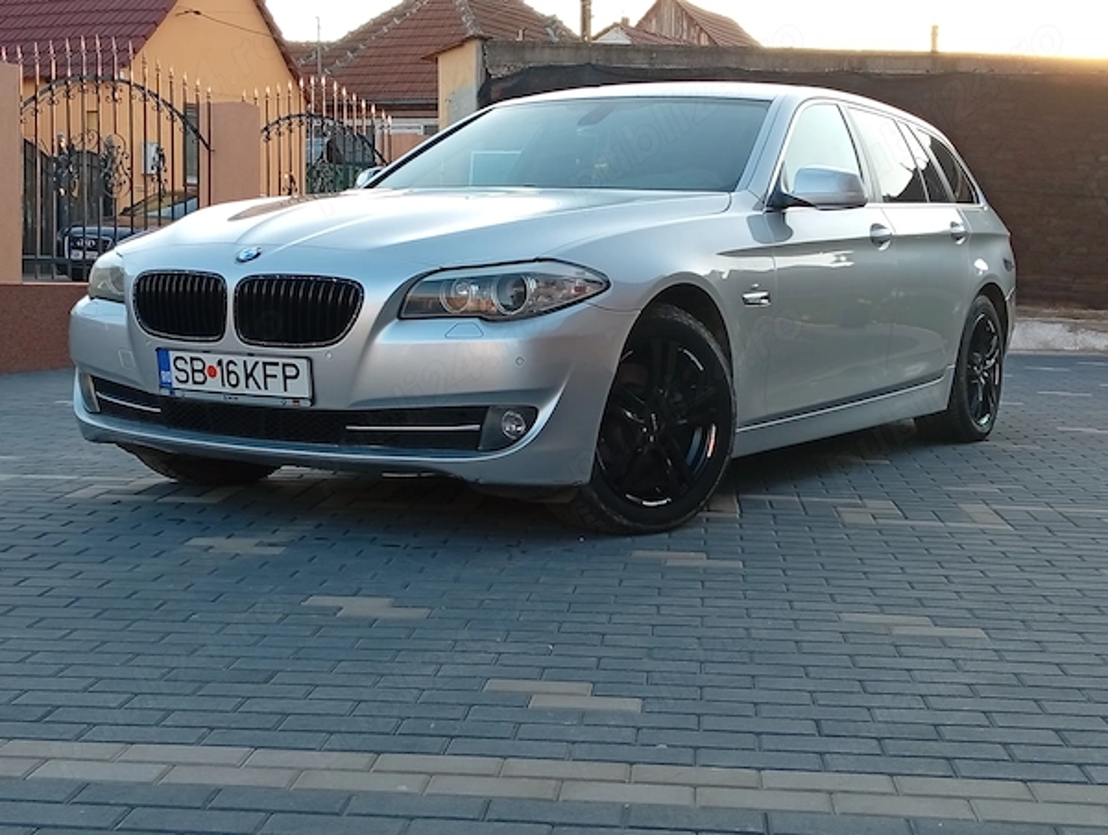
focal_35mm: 52
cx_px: 554
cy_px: 418
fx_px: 1667
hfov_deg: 36.8
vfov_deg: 28.1
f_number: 1.8
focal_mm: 3.96
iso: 77
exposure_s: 1/100
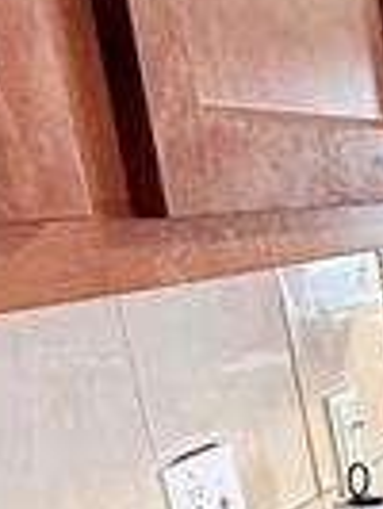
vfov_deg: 21.6
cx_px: 743
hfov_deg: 15.1
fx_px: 1193
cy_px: 674
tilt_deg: -23.5
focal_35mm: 81
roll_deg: +0.9
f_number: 2.2
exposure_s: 1/60
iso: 320
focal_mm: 2.22
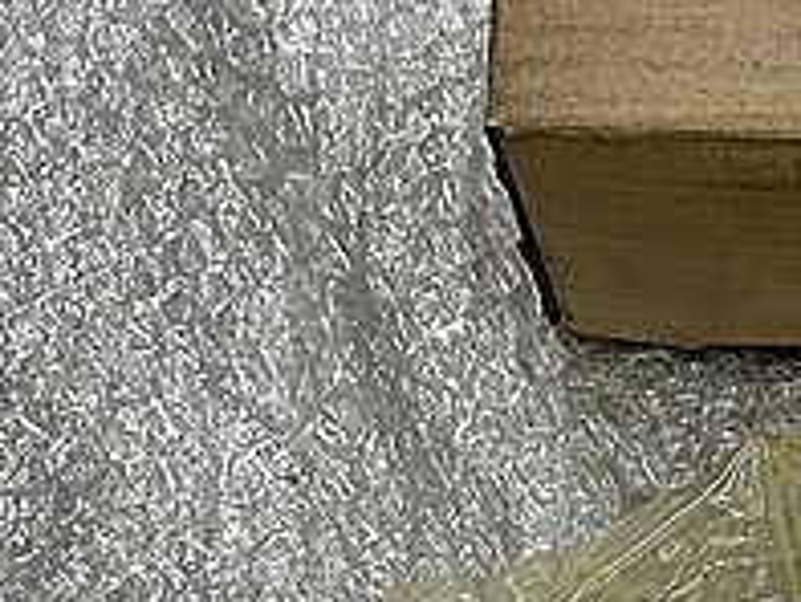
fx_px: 2107
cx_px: 870
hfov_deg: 20.6
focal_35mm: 91
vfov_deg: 16.2
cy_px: 419
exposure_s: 1/60
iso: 100
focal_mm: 3.99
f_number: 1.8
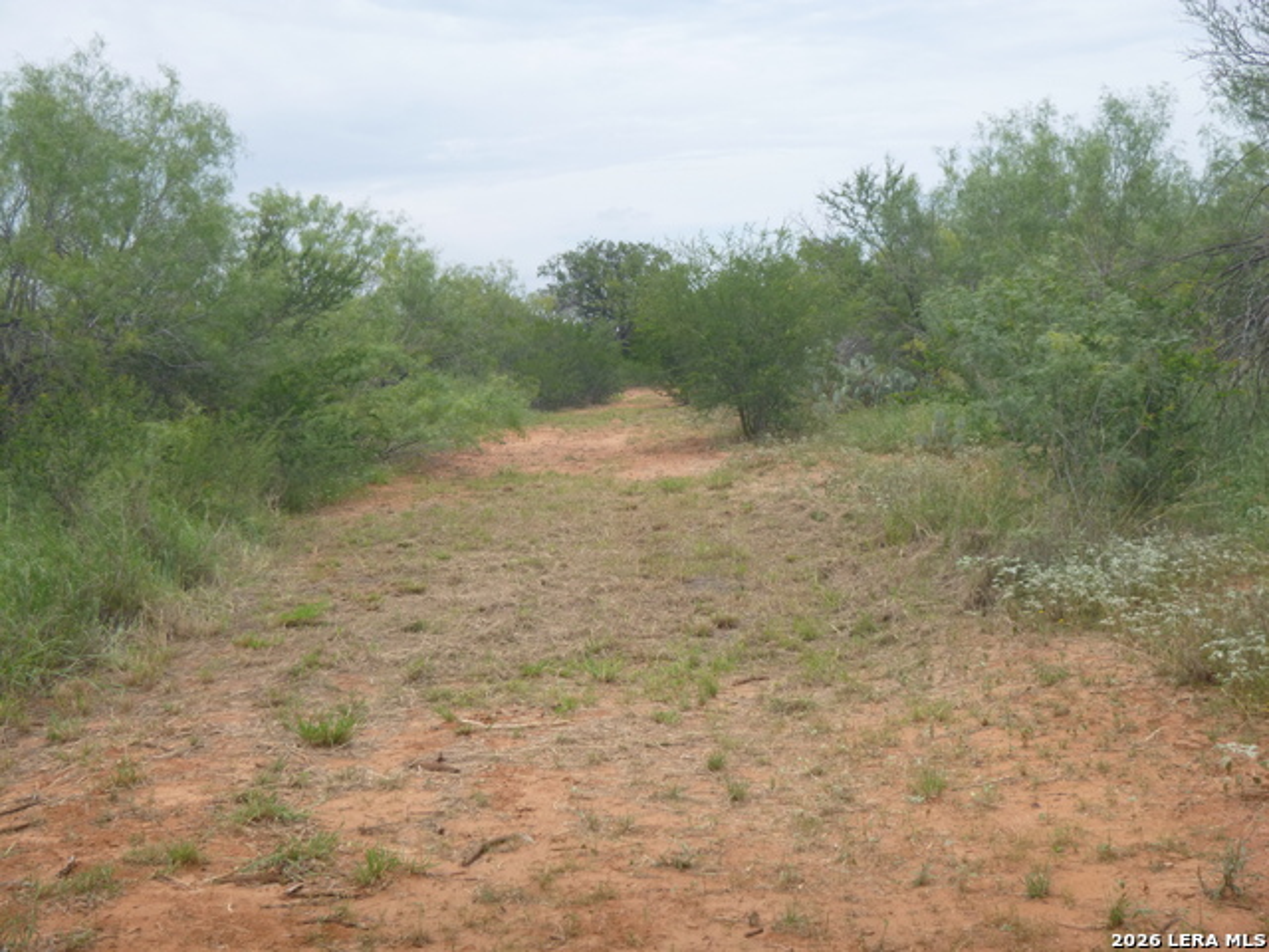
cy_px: 476
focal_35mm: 50
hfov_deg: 38.2
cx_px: 634
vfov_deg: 29.1
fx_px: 1833
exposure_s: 1/320
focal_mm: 9
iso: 100
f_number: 4.9
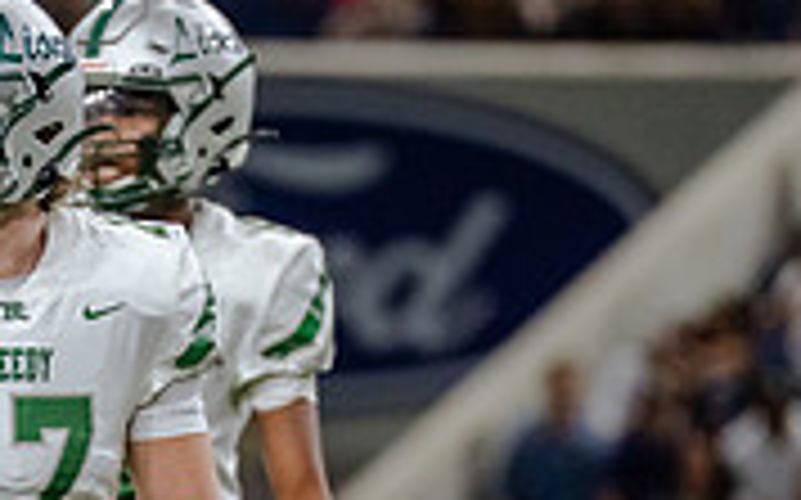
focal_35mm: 828
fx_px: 18064
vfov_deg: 1.6
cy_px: 598
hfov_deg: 2.5
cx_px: -7
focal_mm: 200
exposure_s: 1/1250
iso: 3200
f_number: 2.8
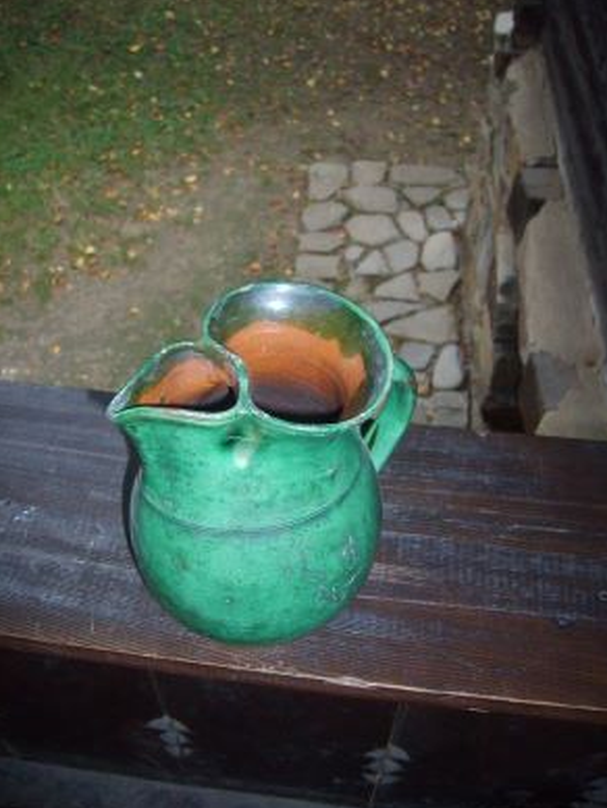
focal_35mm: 36
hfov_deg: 39.7
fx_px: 841
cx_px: 306
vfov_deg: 51.3
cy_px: 403
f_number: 2.8
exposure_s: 1/45
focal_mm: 5.8
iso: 100
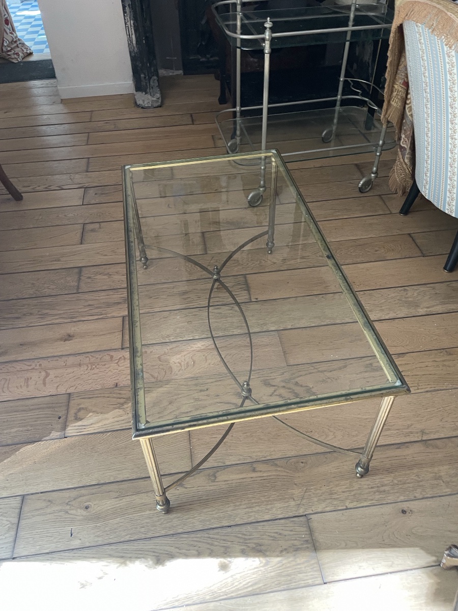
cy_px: 306
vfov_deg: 67.3
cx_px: 229
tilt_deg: -45.1
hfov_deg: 53.1
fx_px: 459
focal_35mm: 26
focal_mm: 4.2
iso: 250
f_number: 1.6
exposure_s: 1/60
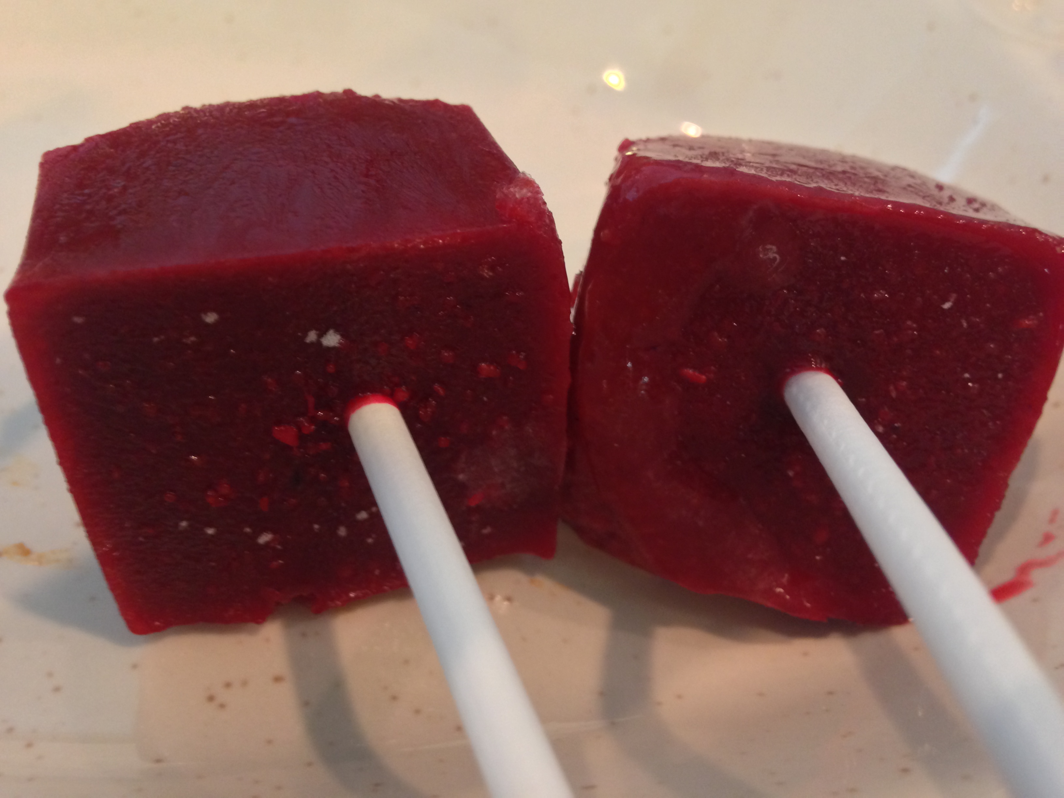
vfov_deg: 42.9
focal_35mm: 33
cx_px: 532
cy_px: 399
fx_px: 1014
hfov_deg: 55.4
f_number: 2.4
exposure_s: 1/20
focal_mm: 4.12
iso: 200
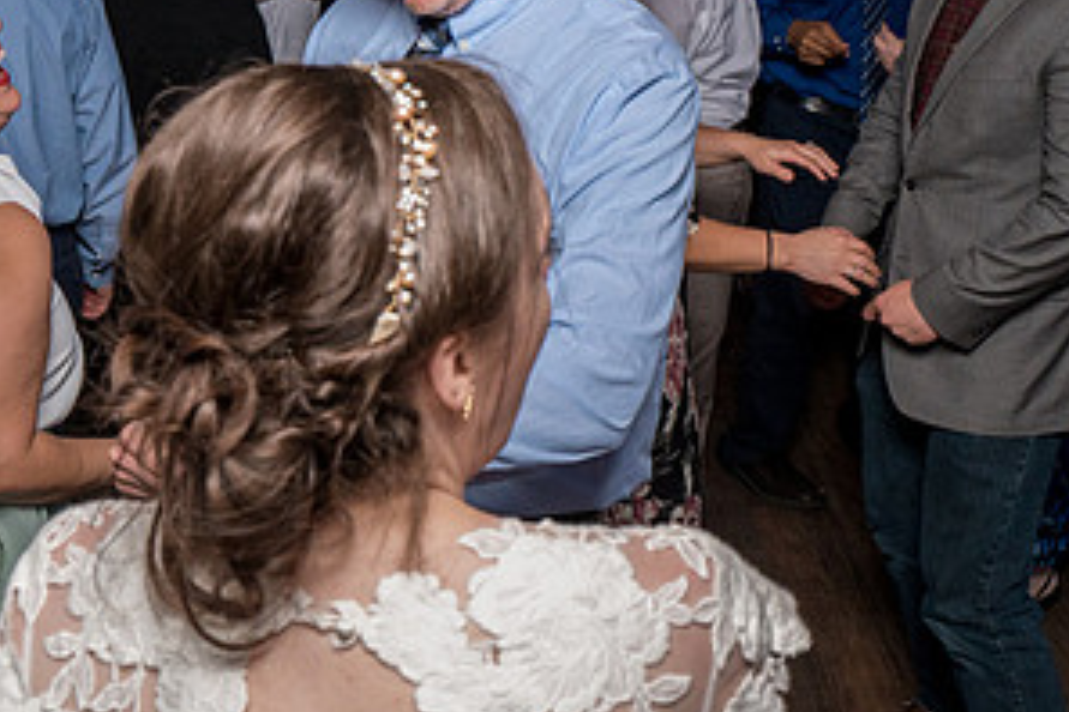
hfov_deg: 33.3
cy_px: 216
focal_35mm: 60
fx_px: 1782
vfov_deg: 22.5
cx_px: 408
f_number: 5.6
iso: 2000
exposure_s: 1/200
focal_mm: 27
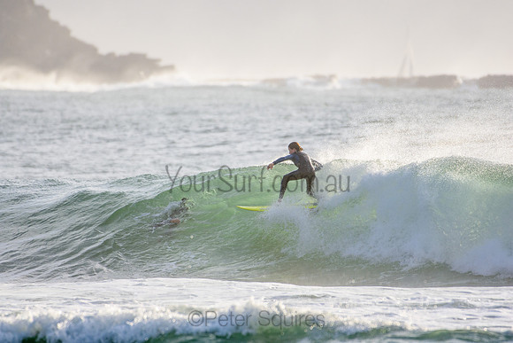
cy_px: 172
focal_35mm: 750
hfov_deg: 2.7
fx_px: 10689
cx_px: 256
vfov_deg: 1.8
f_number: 5.6
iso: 360
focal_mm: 500
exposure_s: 1/2000
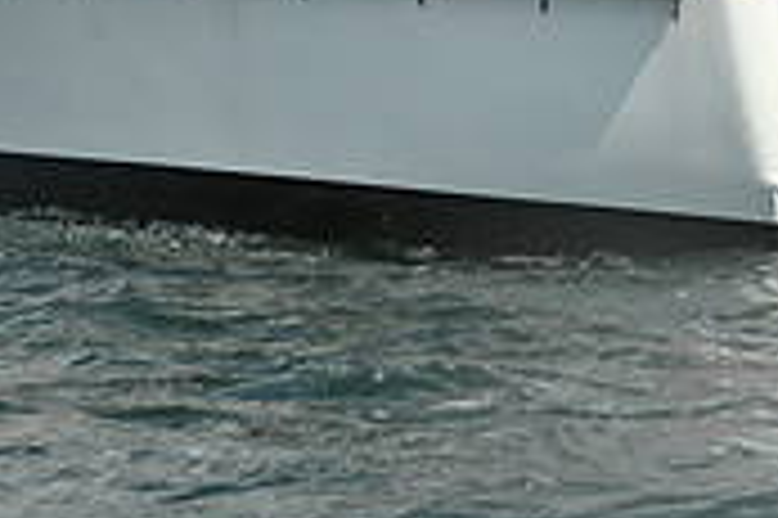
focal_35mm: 235
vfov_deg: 5.8
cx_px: 427
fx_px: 5074
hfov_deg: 8.8
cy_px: -313
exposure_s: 1/1600
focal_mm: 70
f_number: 8
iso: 250
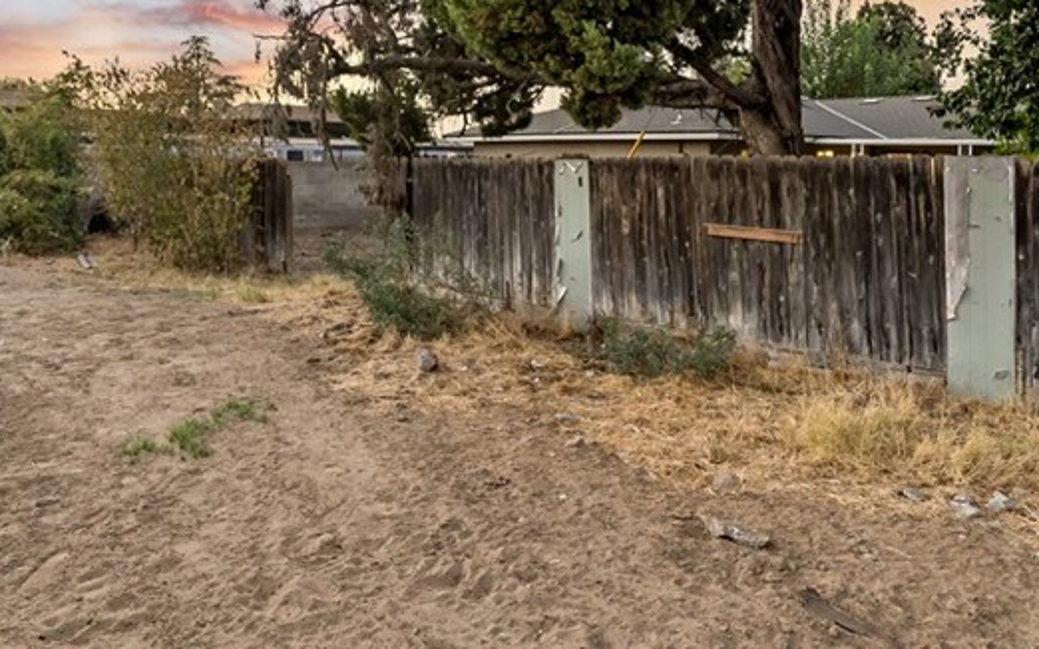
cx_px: 551
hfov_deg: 66.4
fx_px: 793
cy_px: 182
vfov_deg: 43.4
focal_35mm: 28
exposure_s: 1/160
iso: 1600
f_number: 2.8
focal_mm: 14
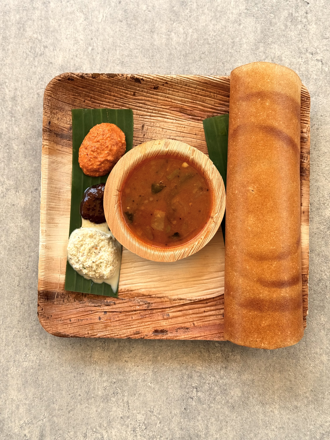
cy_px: 220
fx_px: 610
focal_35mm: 48
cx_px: 165
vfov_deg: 39.7
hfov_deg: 30.3
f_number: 1.78
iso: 100
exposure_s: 1/1133
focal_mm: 6.76
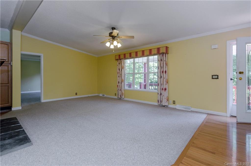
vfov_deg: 77.0
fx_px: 104
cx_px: 126
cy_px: 83
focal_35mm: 15
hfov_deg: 100.5
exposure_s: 1/60
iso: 400
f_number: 7.1
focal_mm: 10
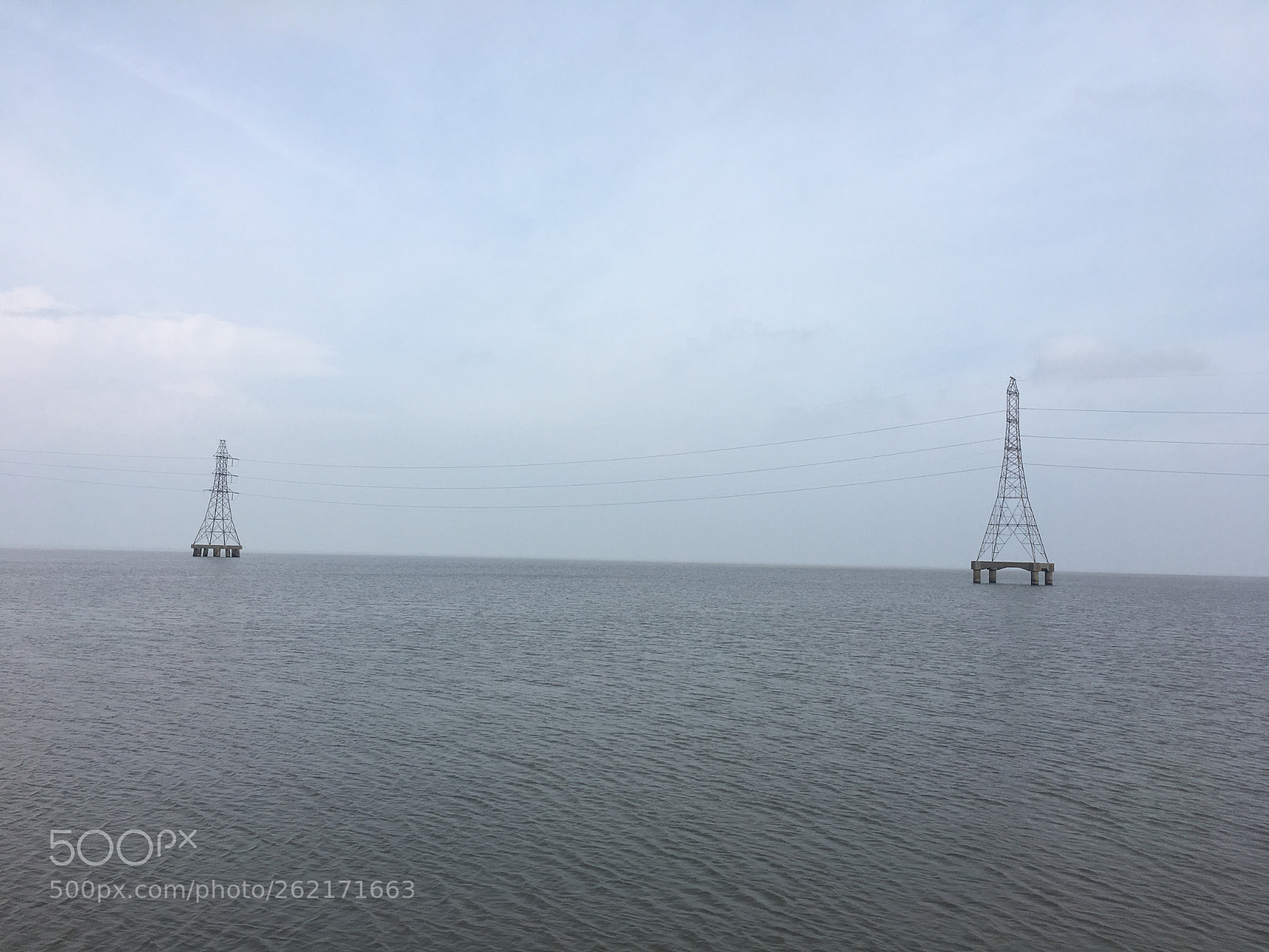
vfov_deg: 48.2
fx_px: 1063
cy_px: 476
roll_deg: -2.0
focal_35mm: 29
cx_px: 634
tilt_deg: +5.1
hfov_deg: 61.7
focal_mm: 4.15
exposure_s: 1/2849
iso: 25
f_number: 2.2
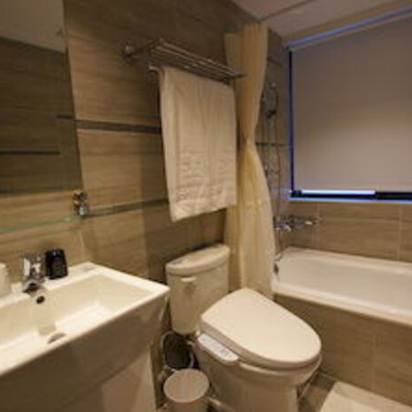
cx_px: 219
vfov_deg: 74.8
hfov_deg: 74.7
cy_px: 209
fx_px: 269
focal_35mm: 20
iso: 400
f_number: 10
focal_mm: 10
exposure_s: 1/13
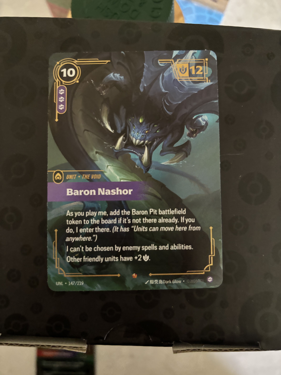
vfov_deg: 67.3
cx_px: 140
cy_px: 188
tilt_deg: -87.6
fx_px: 281
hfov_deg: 53.1
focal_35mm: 26
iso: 800
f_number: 1.6
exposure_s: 1/30
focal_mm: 5.96
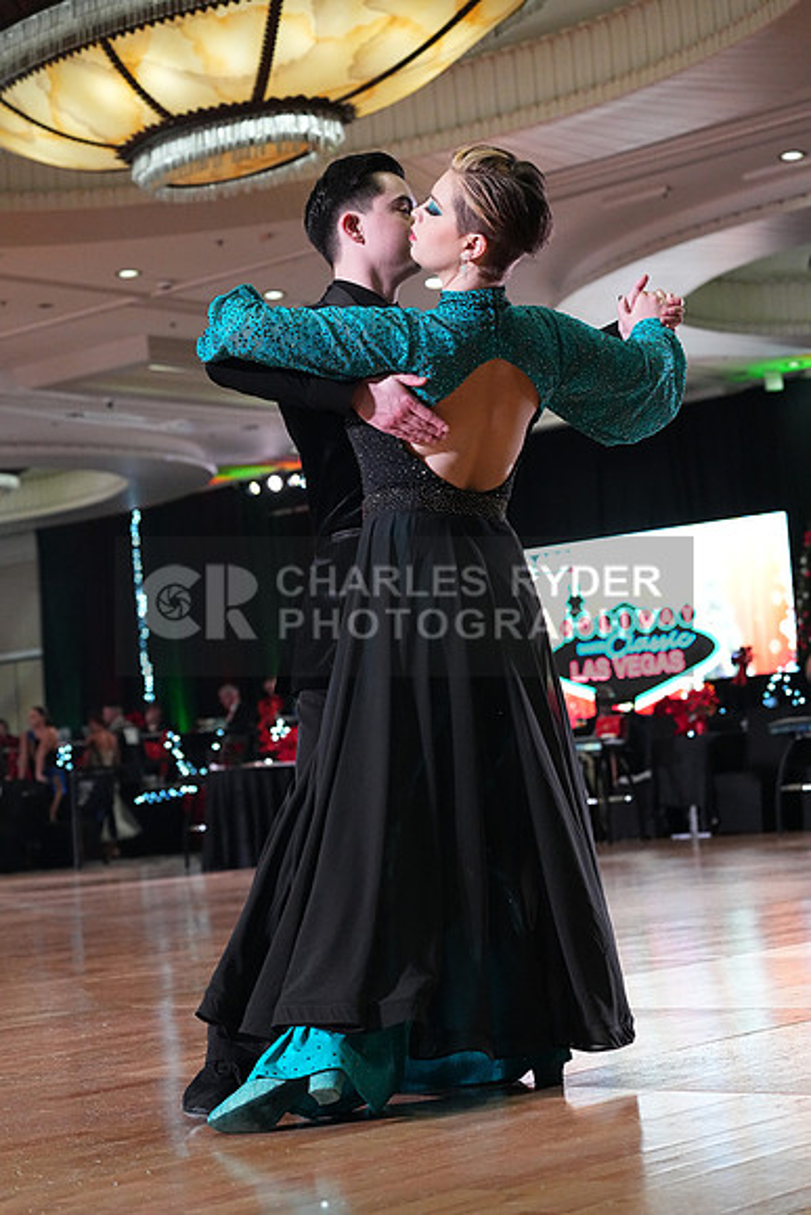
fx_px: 2364
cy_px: 608
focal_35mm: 70
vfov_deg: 28.8
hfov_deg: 19.5
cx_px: 406
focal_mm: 70
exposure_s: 1/400
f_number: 5
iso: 6400
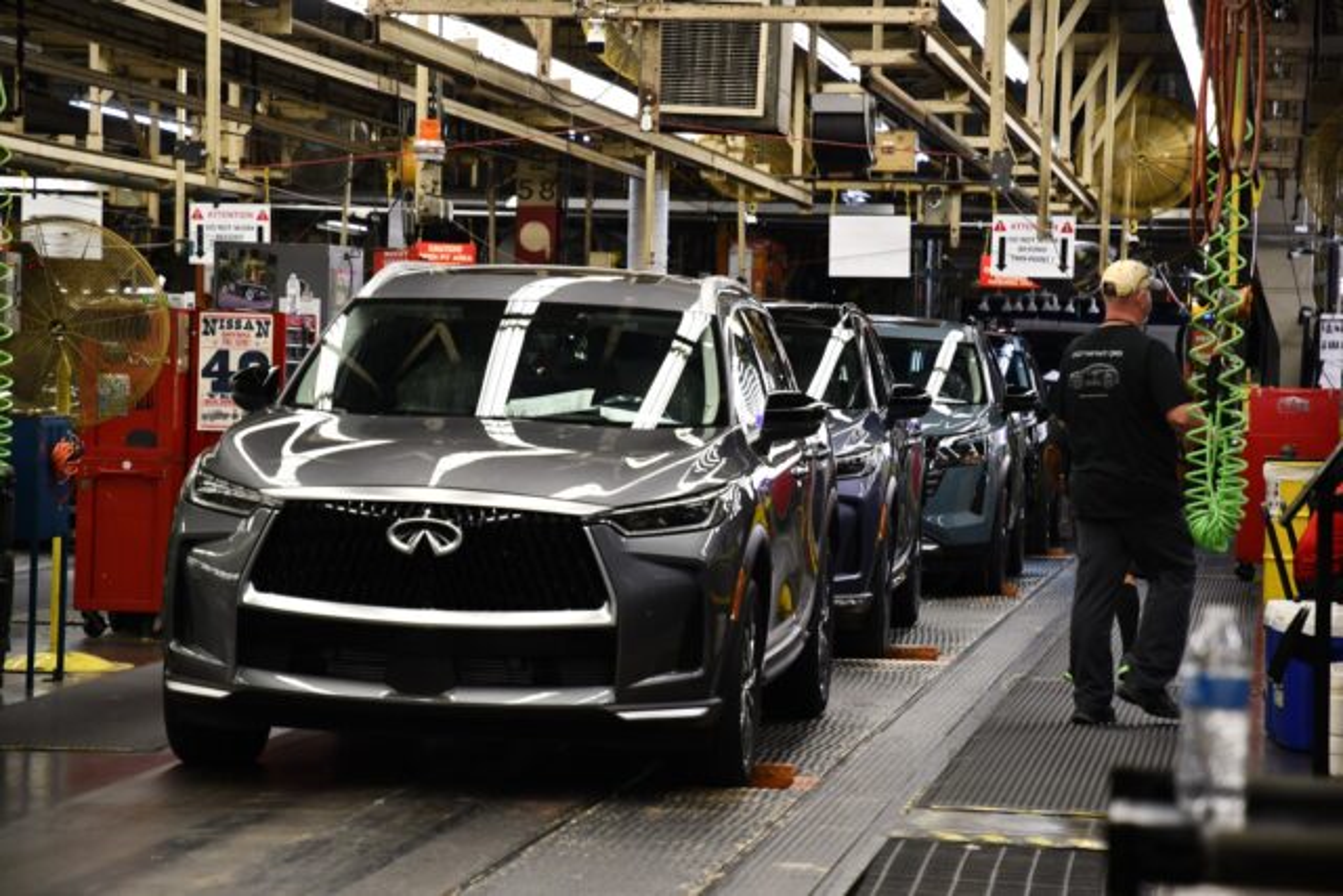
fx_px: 4477
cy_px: 448
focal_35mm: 120
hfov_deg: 17.1
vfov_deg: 11.4
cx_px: 672
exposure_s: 1/125
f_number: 4
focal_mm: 80
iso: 800
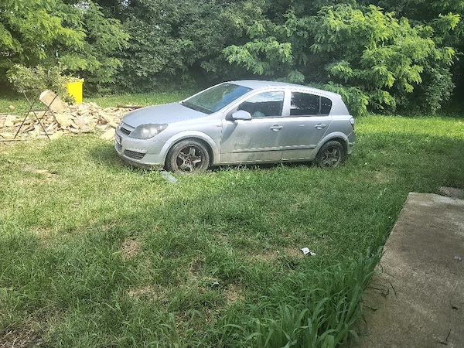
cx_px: 232
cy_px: 174
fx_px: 322
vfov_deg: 56.8
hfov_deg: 71.6
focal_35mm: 24
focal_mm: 5.56
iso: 120
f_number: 1.8
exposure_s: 1/417
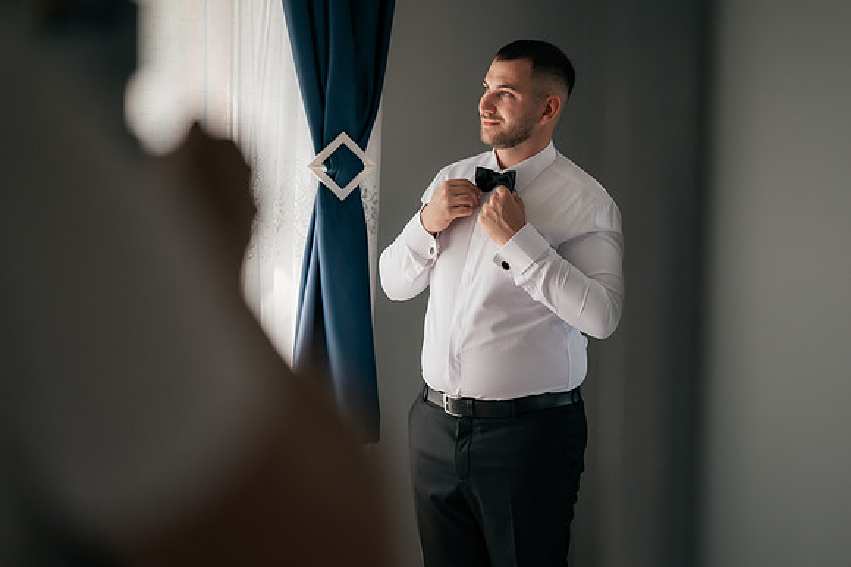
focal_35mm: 93
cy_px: 282
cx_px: 463
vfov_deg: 14.6
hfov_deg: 21.8
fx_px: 2208
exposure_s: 1/1600
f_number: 2
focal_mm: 85
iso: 800
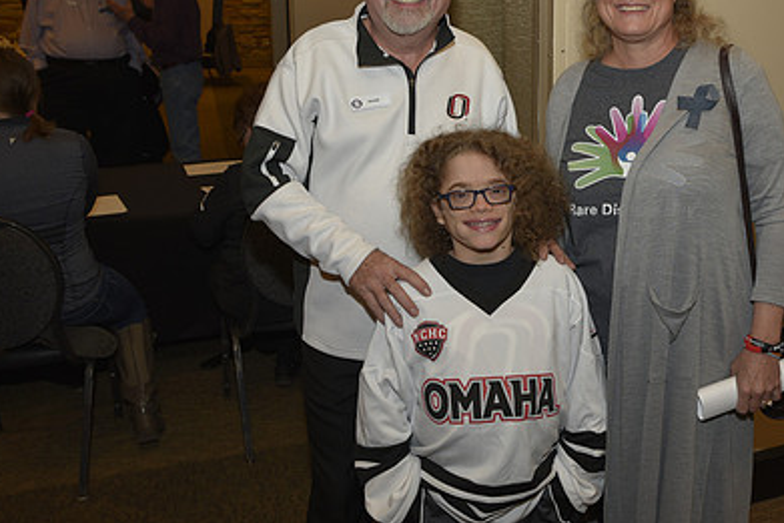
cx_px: 535
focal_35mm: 43
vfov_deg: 30.8
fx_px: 937
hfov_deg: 44.6
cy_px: 145
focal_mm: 29
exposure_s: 1/60
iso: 400
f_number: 5.6
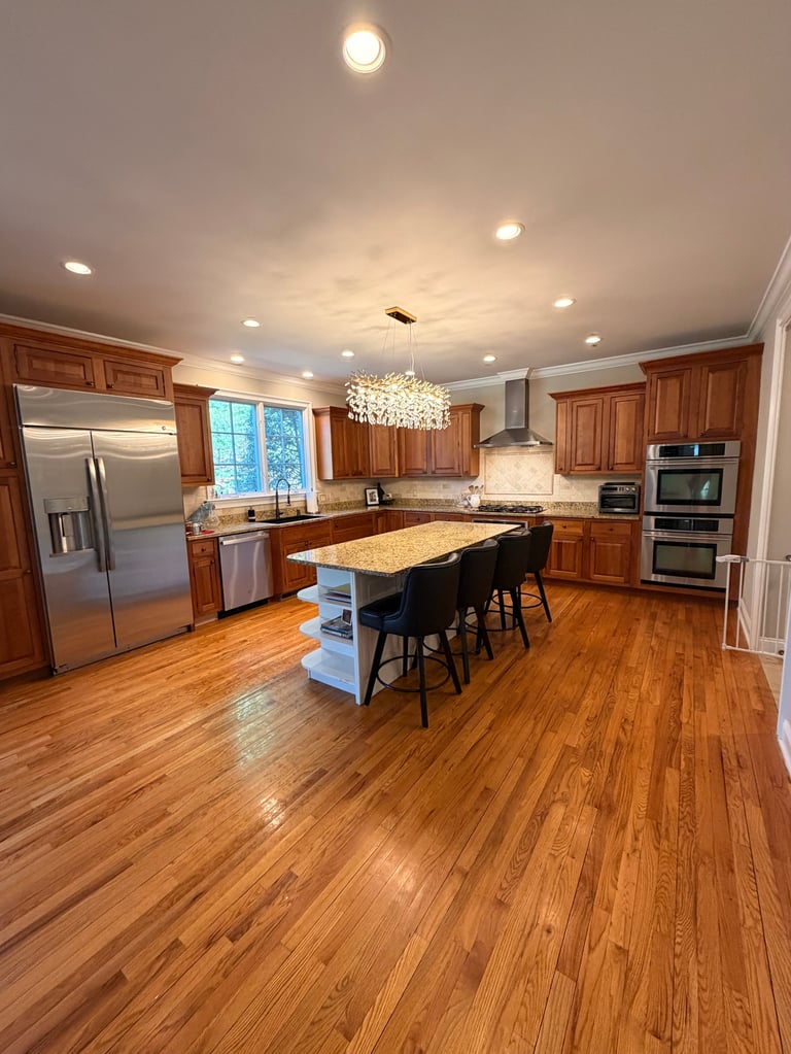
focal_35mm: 14
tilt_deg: -8.3
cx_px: 396
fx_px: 426
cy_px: 527
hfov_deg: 85.7
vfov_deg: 102.0
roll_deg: +2.4
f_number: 2.2
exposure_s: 1/60
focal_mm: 2.22
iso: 250
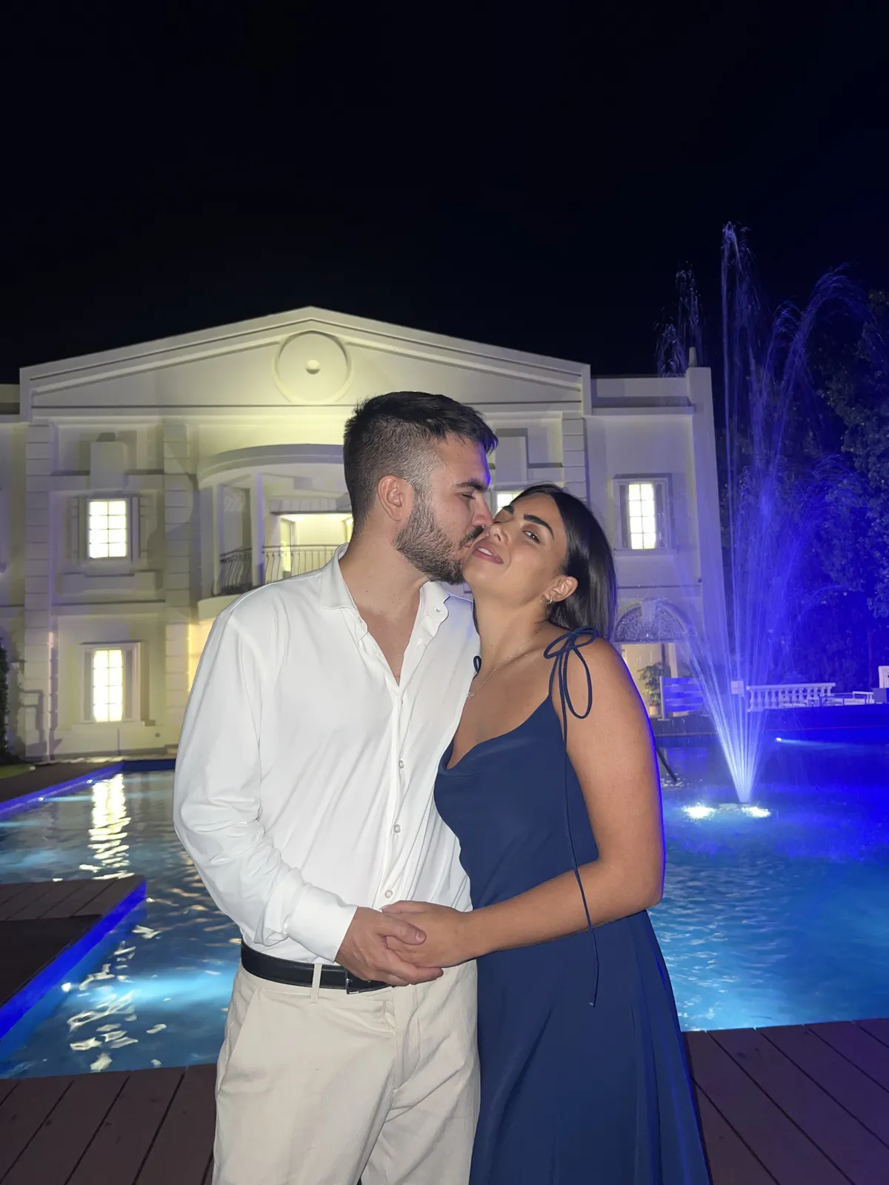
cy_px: 592
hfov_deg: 53.1
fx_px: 890
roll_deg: +1.6
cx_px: 444
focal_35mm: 26
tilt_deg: +6.4
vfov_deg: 67.3
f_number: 1.5
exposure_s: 1/10
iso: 64
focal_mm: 5.7
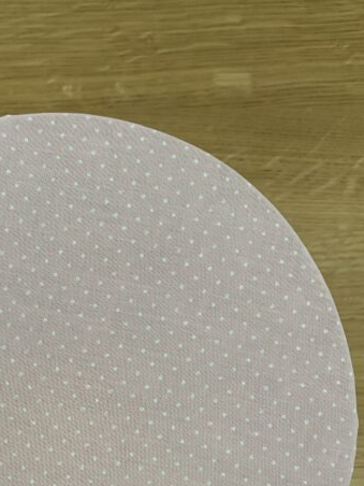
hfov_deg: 30.4
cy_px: 417
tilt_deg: -87.6
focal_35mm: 46
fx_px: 645
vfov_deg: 38.9
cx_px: 53
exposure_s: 1/59
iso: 500
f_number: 1.6
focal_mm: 5.96
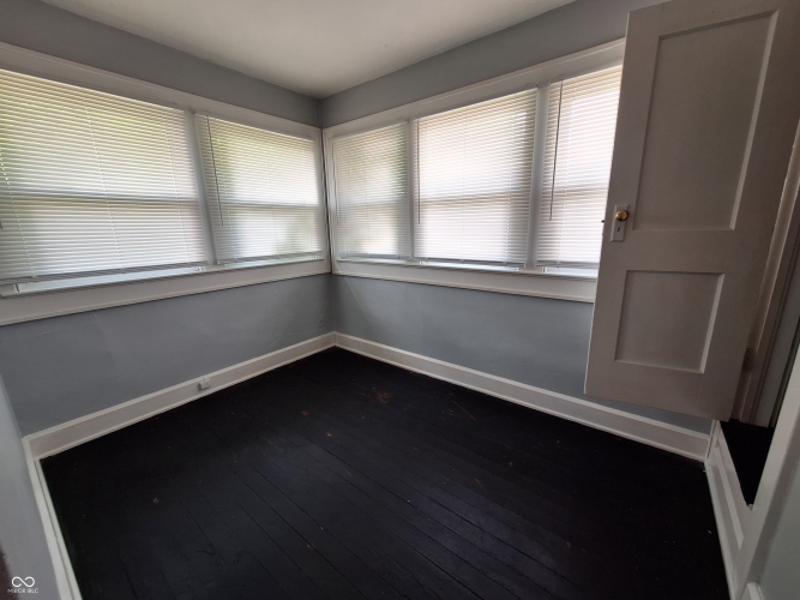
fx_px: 300
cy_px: 300
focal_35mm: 13
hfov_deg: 106.2
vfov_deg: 89.9
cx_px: 400
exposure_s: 1/40
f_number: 2.2
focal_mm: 1.74
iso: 50
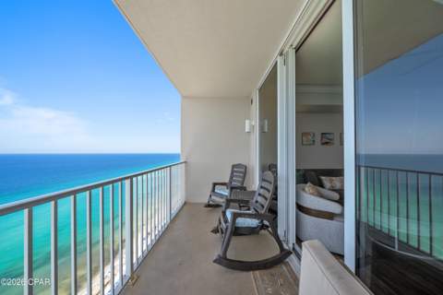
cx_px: 222
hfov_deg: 112.6
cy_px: 148
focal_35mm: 12
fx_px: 148
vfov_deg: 90.0
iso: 80
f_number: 7.1
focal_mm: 12
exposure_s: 1/80
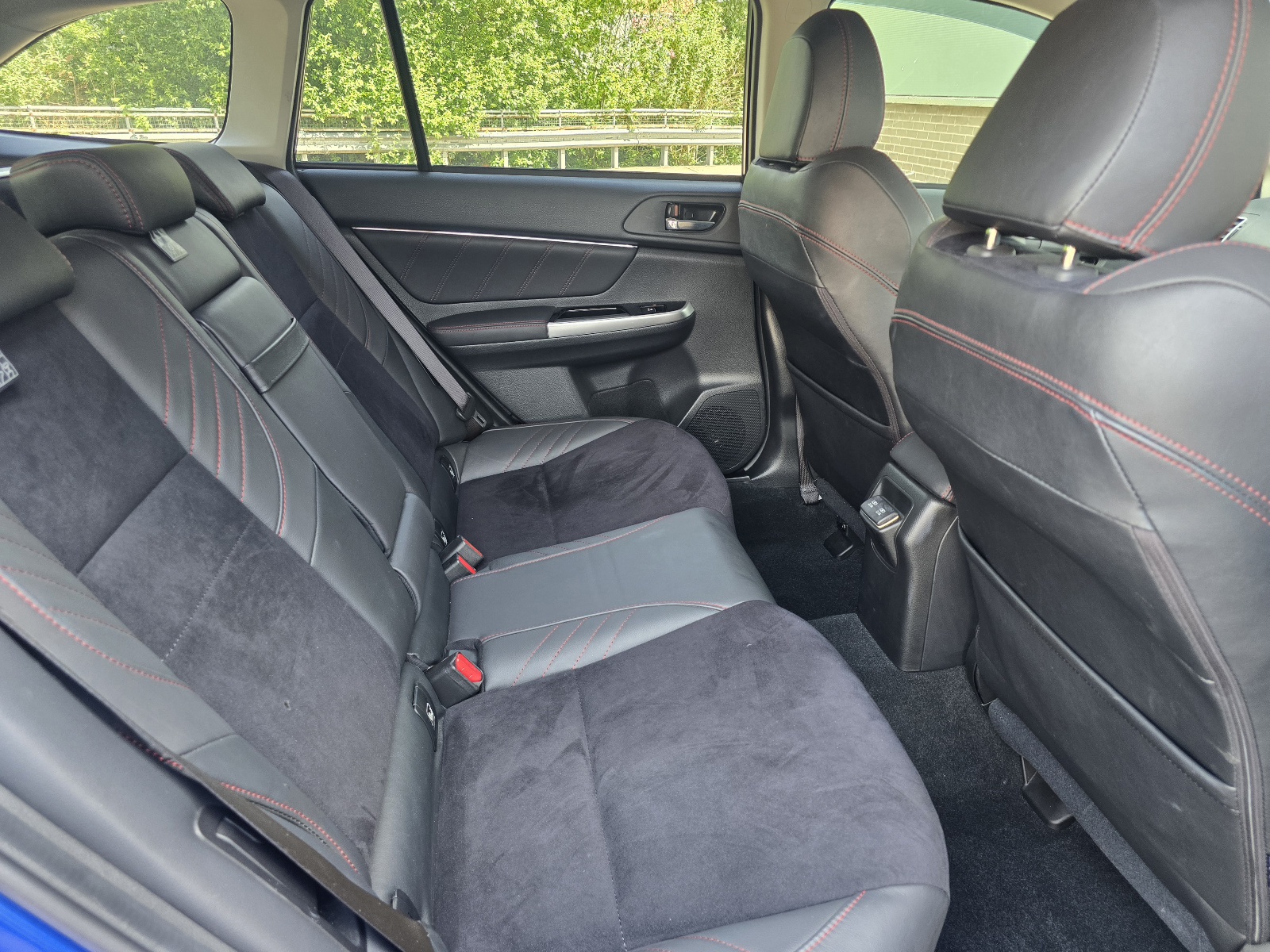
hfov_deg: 73.9
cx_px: 635
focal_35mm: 23
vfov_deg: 58.9
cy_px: 476
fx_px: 844
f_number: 1.7
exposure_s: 1/101
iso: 160
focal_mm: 6.3
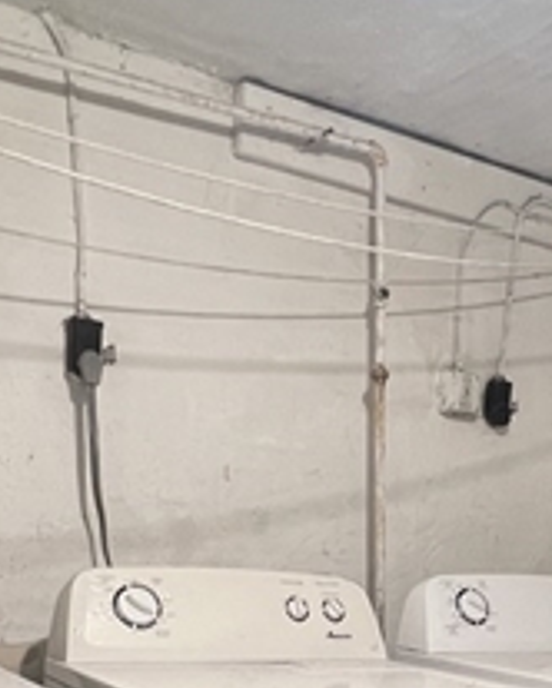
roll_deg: -1.4
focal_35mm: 47
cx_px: 376
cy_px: 721
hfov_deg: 31.8
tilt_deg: -9.4
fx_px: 958
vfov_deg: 35.0
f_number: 1.8
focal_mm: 1.57
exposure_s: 1/60
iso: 200
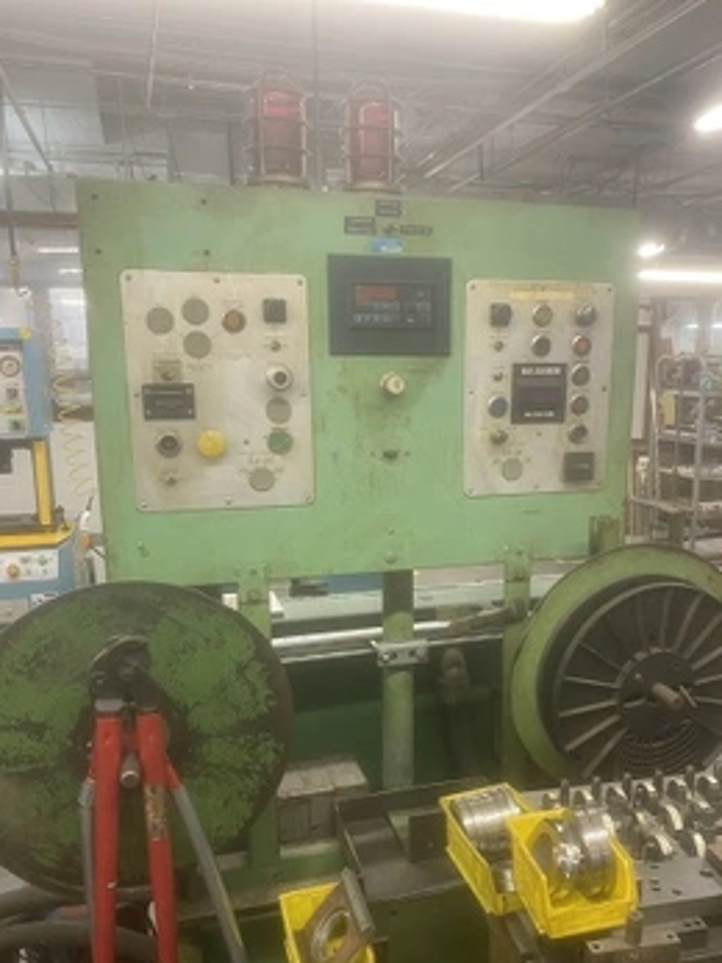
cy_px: 549
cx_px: 405
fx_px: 835
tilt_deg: -12.6
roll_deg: -0.5
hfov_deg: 46.7
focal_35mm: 30
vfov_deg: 59.7
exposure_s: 1/60
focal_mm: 4.25
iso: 125
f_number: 1.8
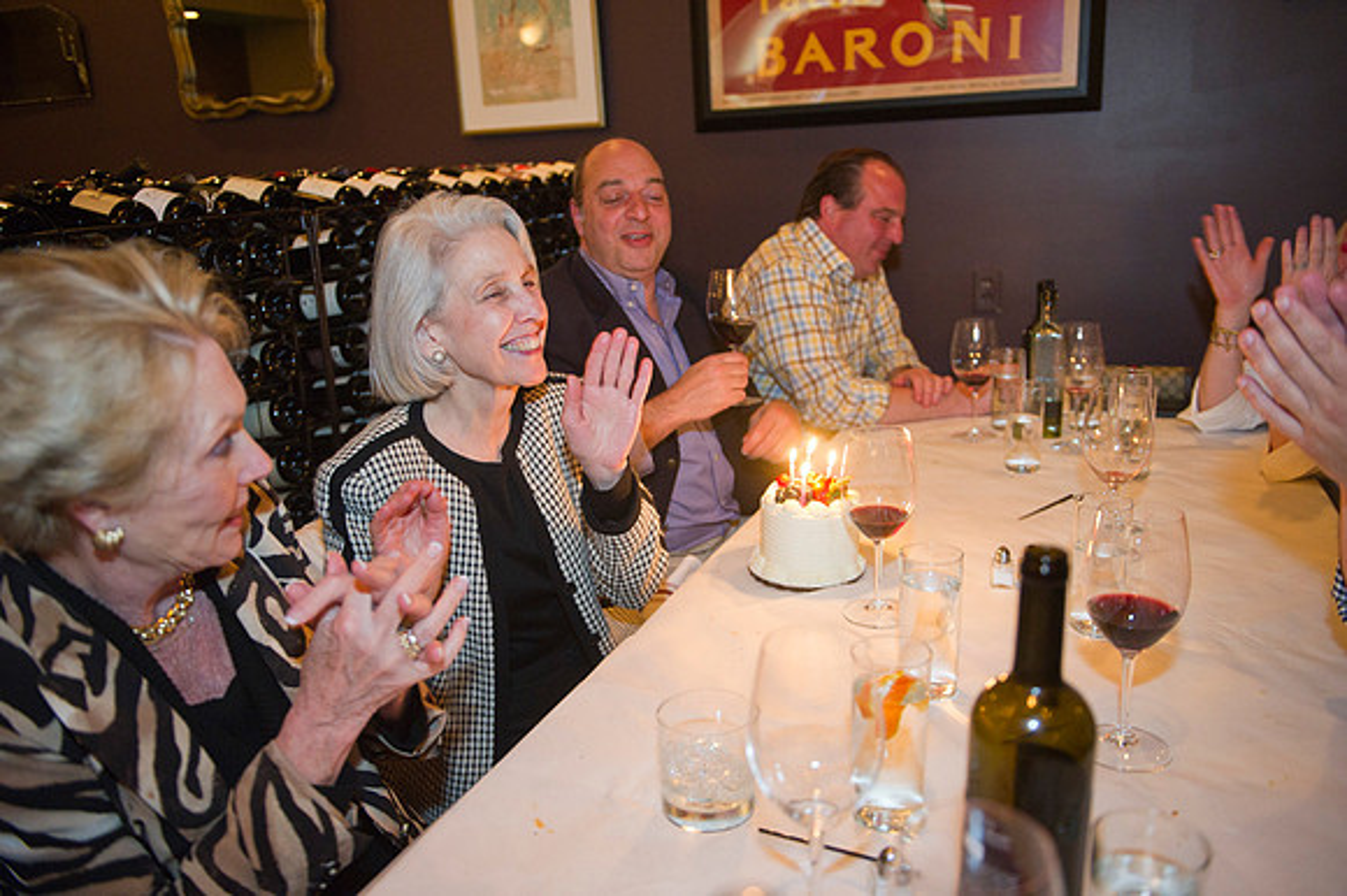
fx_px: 1084
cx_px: 674
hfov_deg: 63.7
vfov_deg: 44.9
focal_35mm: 29
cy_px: 448
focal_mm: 29
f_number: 2.8
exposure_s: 1/80
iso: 2500
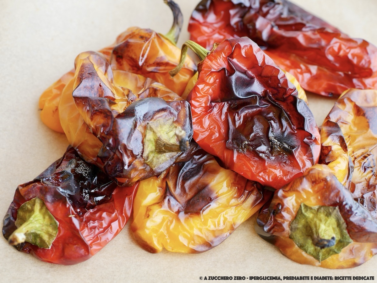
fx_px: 937
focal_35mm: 86
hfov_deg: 22.8
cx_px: 188
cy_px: 142
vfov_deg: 17.2
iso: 200
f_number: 5.6
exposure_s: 1/5
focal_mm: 43
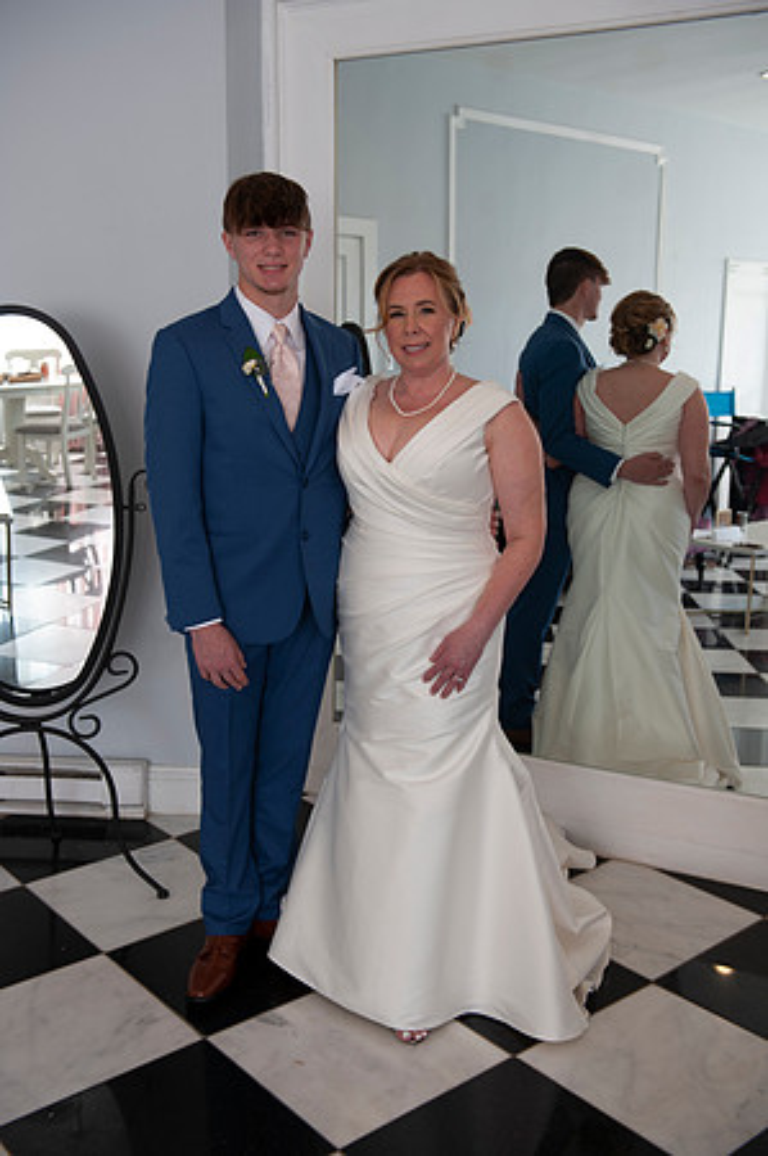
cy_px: 578
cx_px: 384
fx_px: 1219
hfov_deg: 35.0
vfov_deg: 50.7
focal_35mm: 38
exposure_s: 1/60
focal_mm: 38
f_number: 4
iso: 125
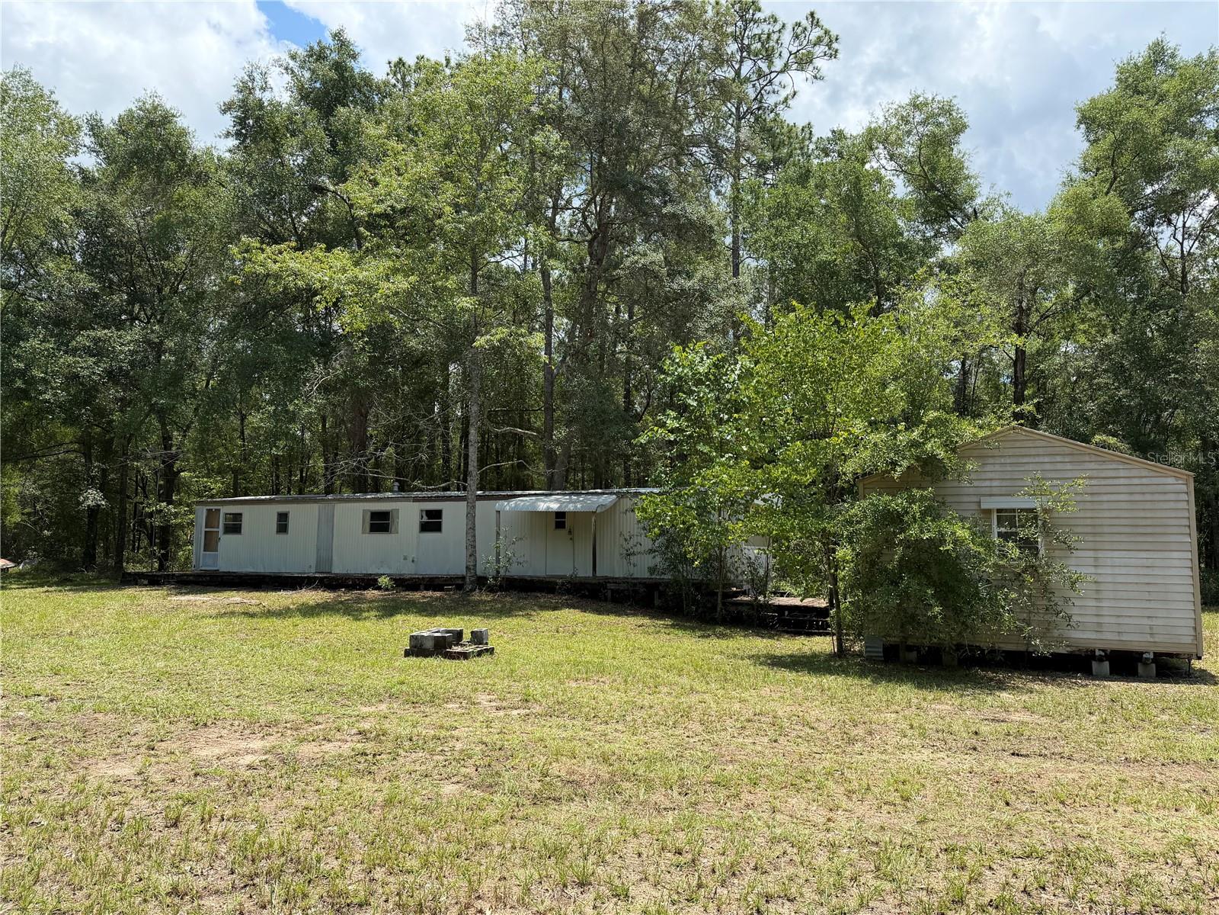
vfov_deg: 56.8
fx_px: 845
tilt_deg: +5.5
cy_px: 458
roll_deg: -0.6
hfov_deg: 71.6
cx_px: 610
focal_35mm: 24
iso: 100
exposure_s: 1/3145
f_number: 1.78
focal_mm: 6.76
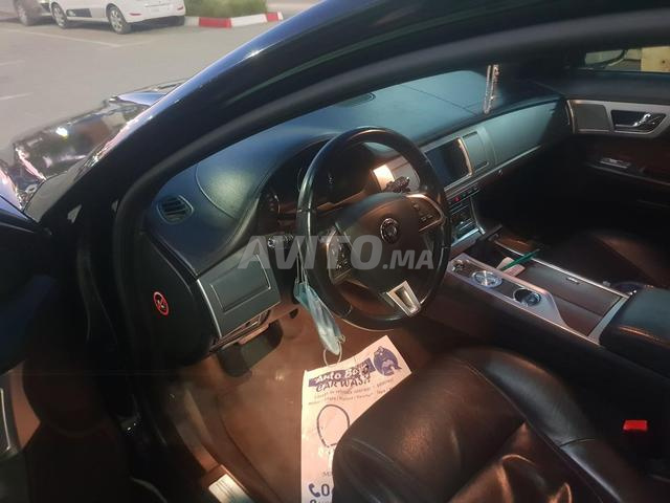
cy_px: 252
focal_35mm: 26
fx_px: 503
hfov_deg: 67.3
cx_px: 335
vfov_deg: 53.1
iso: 500
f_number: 1.5
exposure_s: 1/10
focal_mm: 4.3
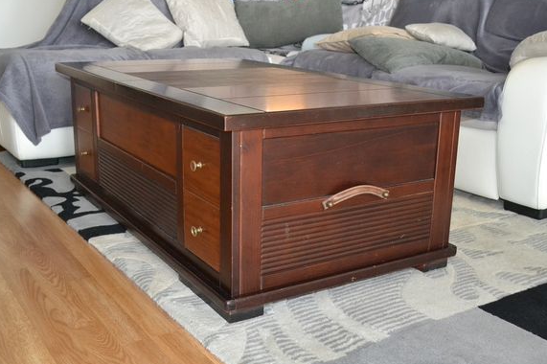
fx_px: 623
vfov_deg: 32.6
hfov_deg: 47.4
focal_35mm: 41
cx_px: 277
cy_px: 187
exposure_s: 1/60
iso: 3200
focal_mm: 26
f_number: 4.2
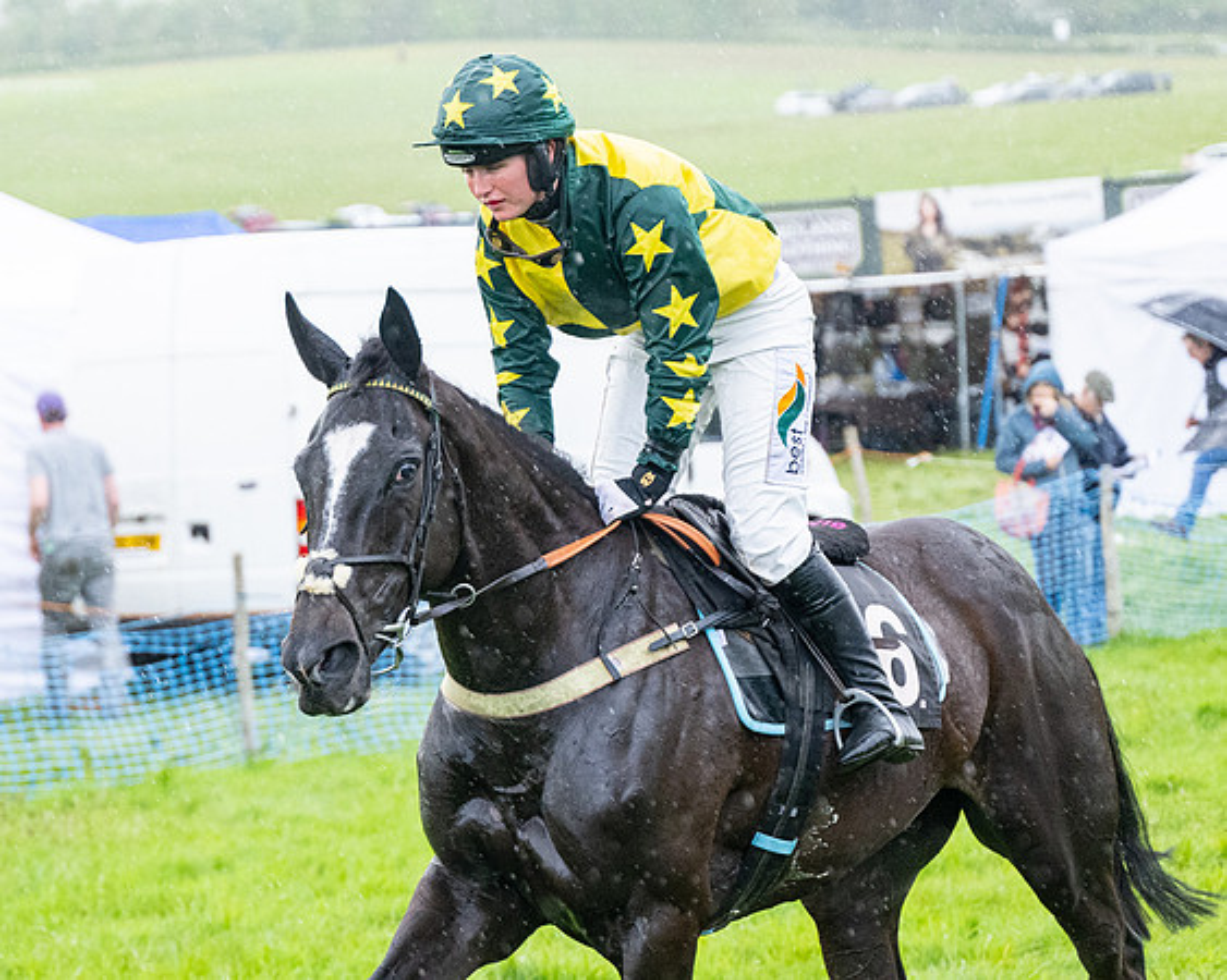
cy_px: 489
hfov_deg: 11.6
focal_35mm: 166
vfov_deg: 9.3
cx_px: 557
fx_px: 6020
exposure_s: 1/800
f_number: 4
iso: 2000
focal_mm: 98
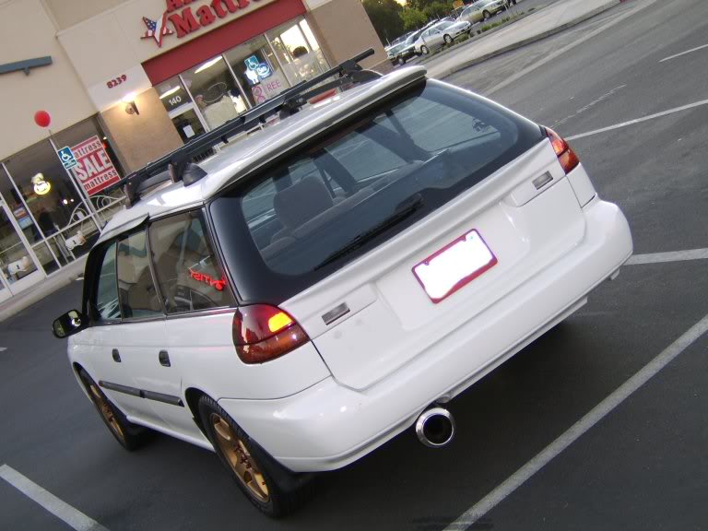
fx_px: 941
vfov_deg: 31.5
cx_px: 354
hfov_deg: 41.2
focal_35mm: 46
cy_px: 266
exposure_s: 1/11
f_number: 3.5
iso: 71
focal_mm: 11.93
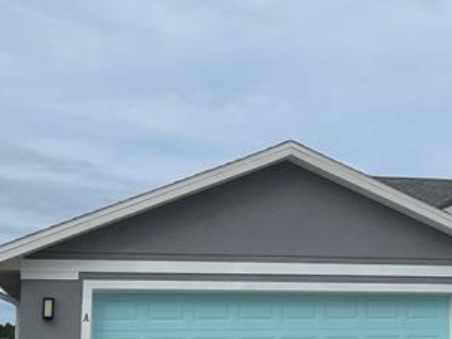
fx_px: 1149
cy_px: 208
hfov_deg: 21.6
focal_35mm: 88
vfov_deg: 16.8
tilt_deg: +8.6
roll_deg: +0.8
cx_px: 427
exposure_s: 1/5556
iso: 32
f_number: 1.6
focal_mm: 4.2
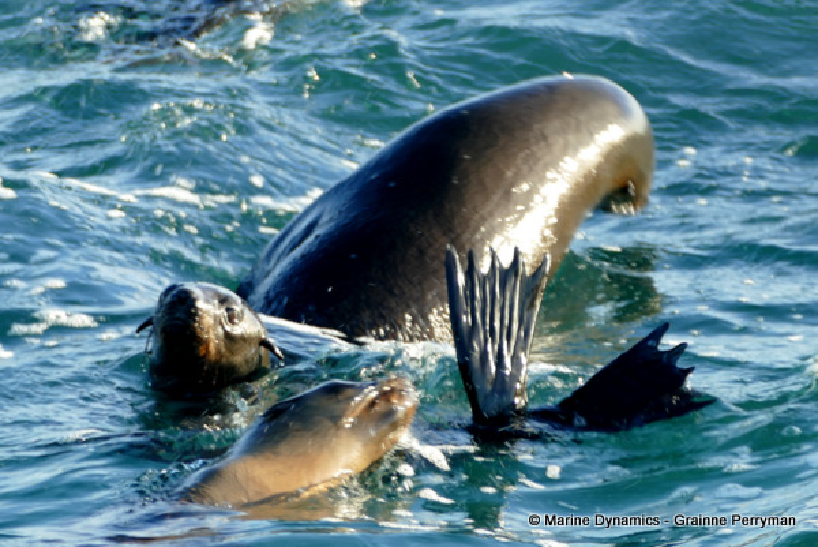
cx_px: 409
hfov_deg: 4.1
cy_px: 274
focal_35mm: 500
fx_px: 11369
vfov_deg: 2.8
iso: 125
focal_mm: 146
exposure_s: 1/200
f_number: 4
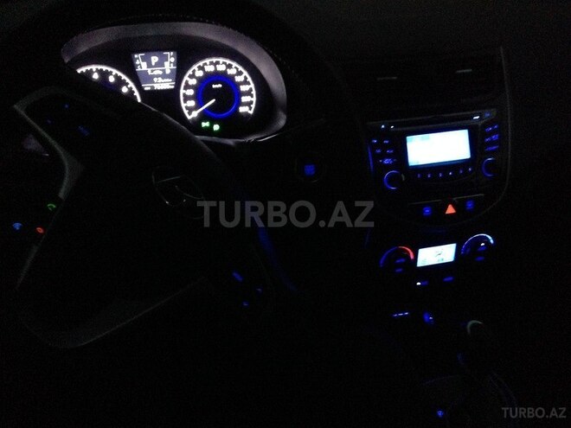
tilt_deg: -31.9
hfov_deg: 55.4
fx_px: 544
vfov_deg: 42.9
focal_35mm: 33
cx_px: 286
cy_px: 214
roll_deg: -0.8
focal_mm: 4.12
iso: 800
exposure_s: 1/15
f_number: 2.4
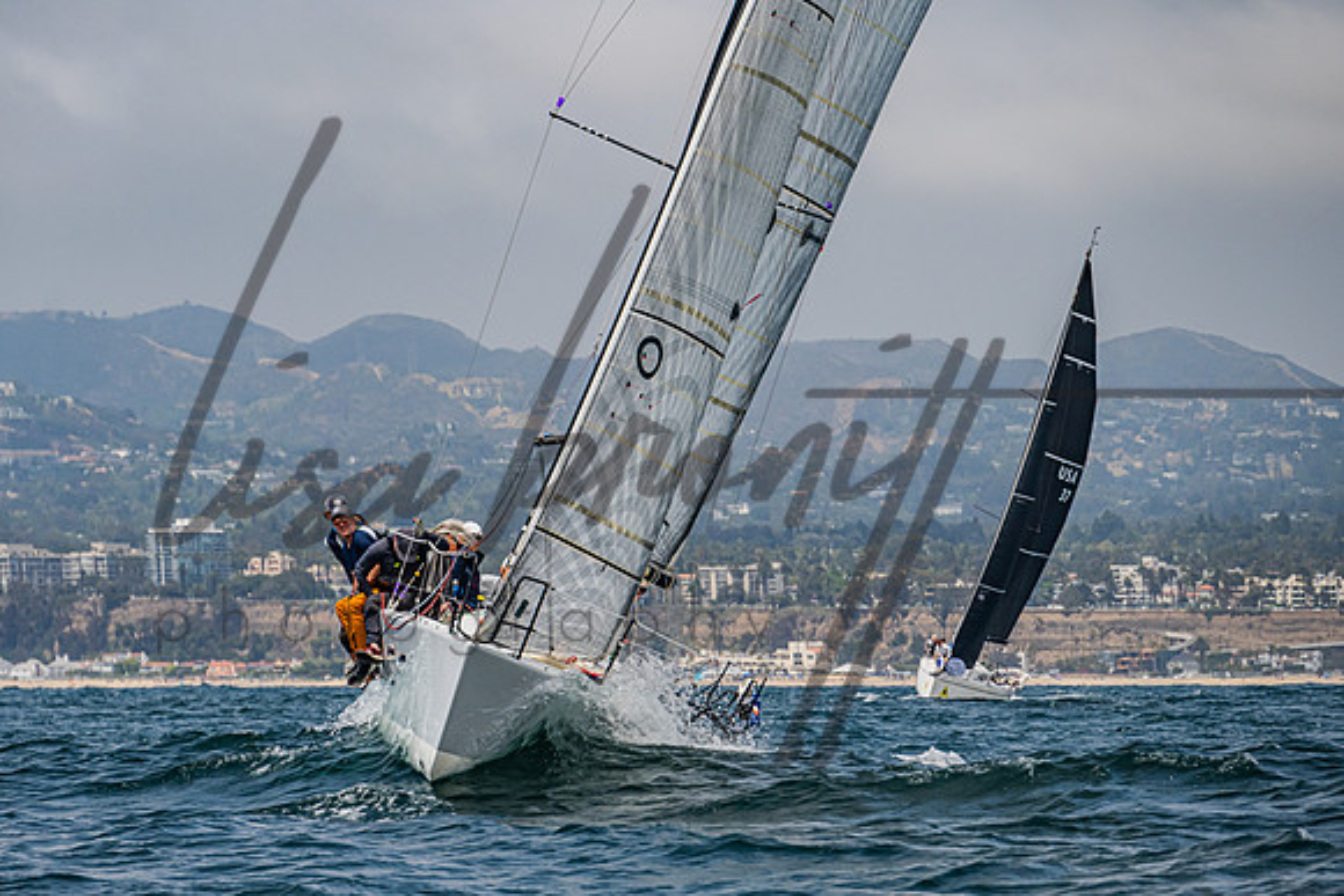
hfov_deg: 7.7
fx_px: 10045
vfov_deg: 5.1
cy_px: 428
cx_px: 576
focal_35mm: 269
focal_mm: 200
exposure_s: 1/1250
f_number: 6.3
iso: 250
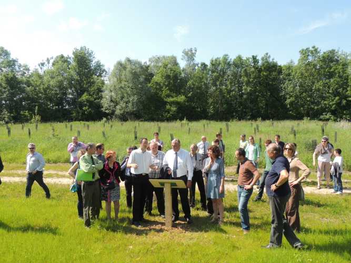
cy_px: 132
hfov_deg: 63.5
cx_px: 176
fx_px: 284
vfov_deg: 49.7
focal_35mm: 28
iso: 100
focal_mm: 4.9
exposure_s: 1/640
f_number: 3.1
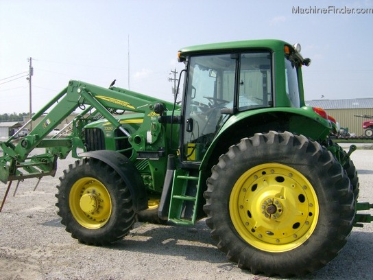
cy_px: 140
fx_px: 388
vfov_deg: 39.7
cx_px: 186
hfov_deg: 51.4
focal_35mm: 36
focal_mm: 6
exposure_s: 1/613
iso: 100
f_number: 4.7
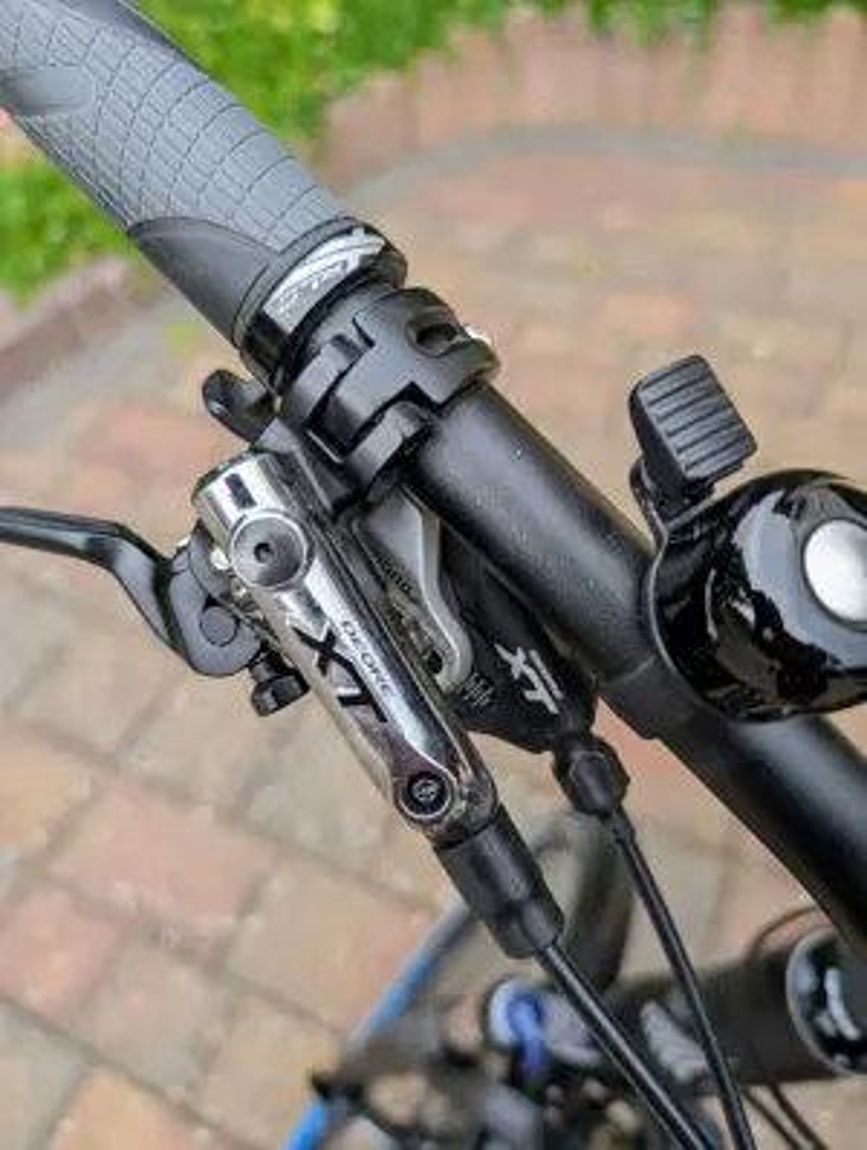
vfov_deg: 71.5
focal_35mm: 24
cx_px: 434
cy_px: 575
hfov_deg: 57.0
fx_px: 799
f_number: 1.68
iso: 22
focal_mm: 6.9
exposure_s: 1/174
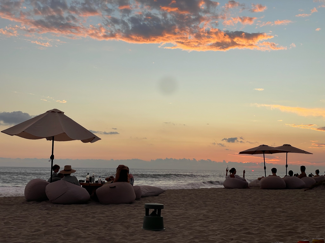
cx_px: 162
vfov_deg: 28.0
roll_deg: -0.8
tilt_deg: +5.7
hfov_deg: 36.8
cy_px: 122
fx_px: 488
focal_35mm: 52
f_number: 2
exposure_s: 1/363
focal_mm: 6
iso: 25
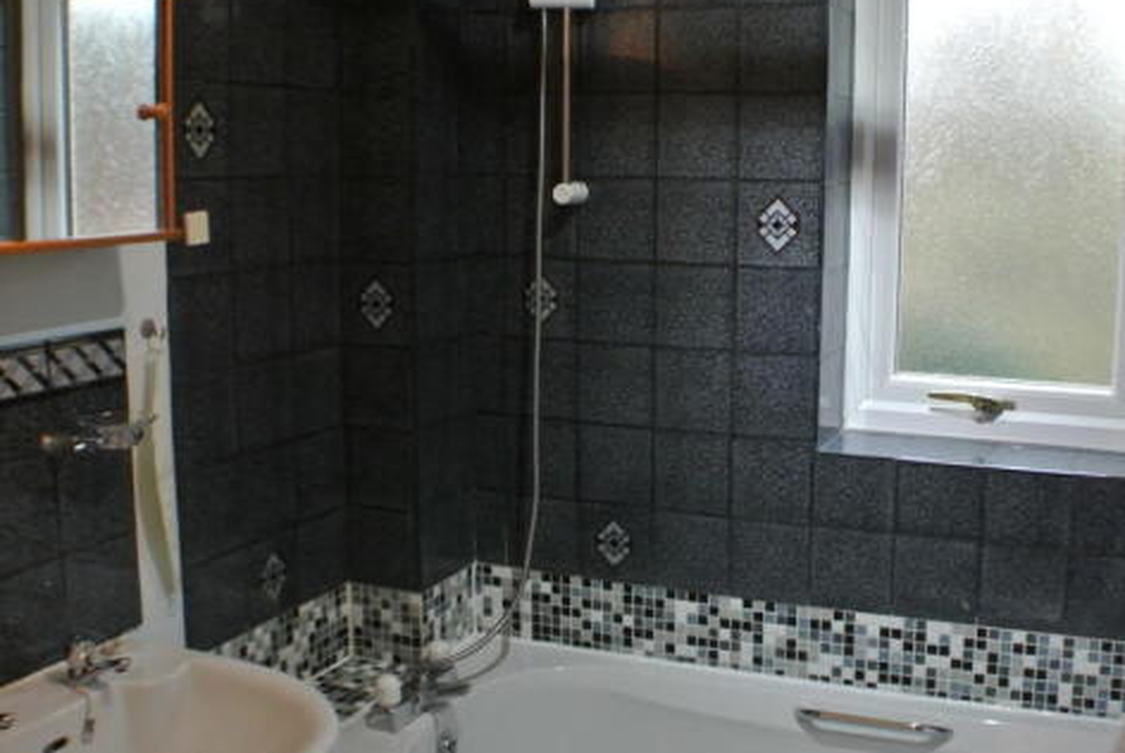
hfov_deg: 36.6
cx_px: 702
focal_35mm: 54
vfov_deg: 25.1
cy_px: 356
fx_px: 1690
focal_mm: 14.5
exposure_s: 1/50
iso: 800
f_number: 4
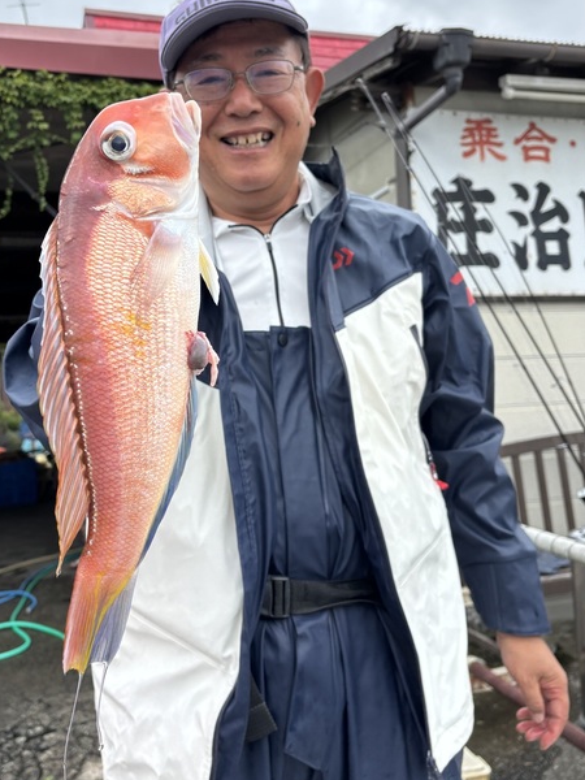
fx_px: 834
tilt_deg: +5.5
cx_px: 256
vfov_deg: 50.0
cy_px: 343
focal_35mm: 37
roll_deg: +2.7
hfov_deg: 38.6
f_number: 1.6
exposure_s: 1/1499
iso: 50
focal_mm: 5.96
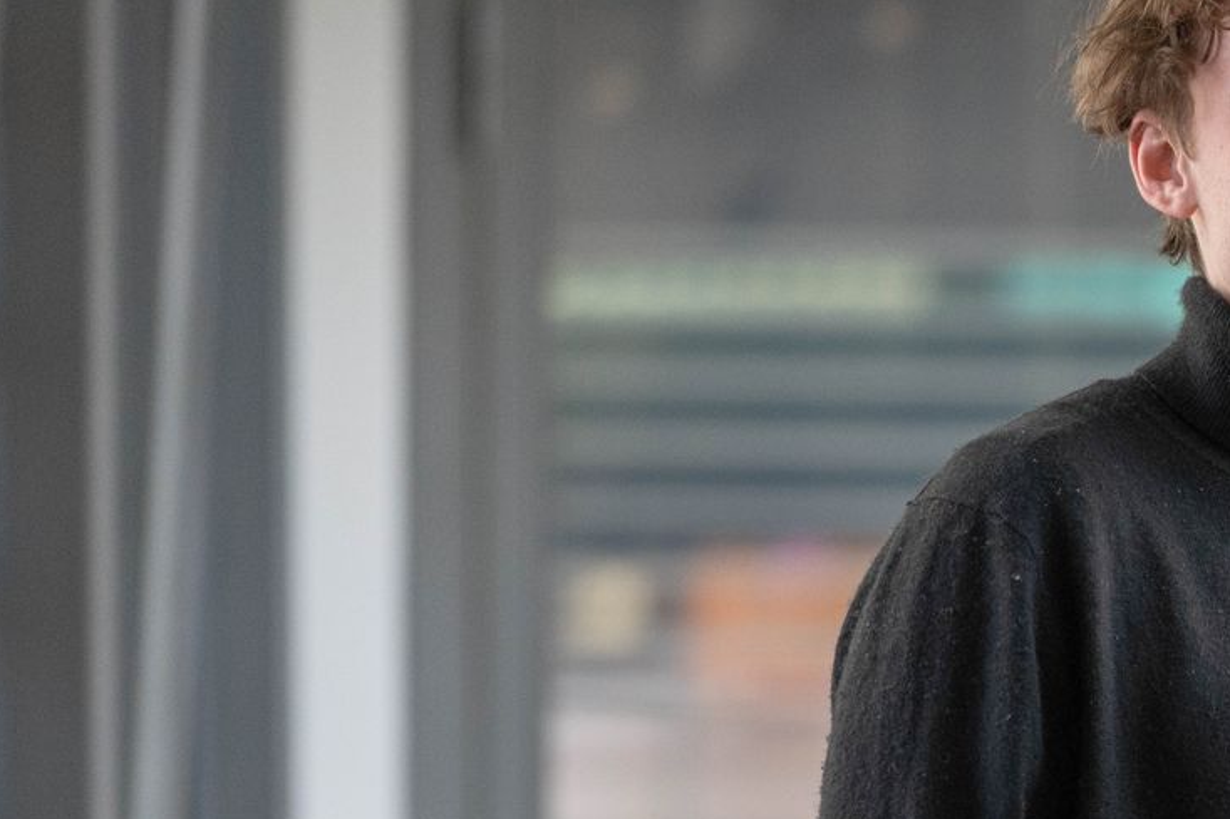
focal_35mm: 484
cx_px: 1572
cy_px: 707
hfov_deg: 4.2
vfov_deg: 2.8
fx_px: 16532
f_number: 4
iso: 2000
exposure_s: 1/500
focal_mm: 185
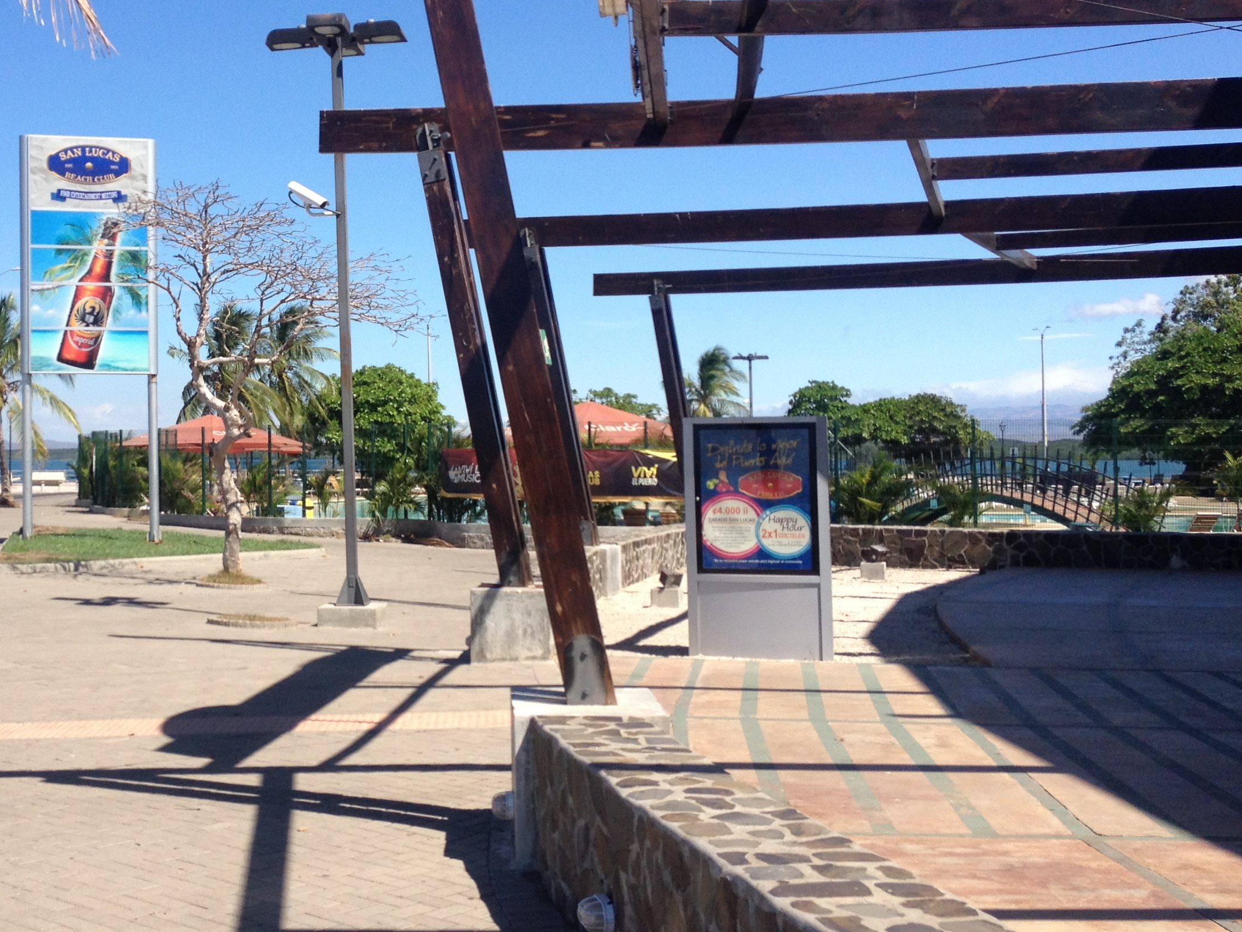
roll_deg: +0.5
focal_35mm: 53
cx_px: 364
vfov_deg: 27.5
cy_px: 385
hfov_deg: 35.6
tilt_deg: -0.6
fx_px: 1902
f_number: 2.4
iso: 50
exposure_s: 1/1727
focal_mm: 4.28
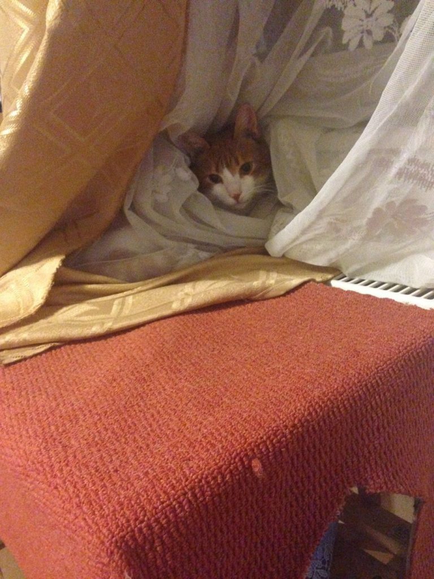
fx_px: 552
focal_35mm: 33
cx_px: 217
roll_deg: +6.8
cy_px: 290
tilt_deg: -16.5
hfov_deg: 42.9
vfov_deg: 55.4
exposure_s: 1/15
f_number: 2.4
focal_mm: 4.12
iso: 800
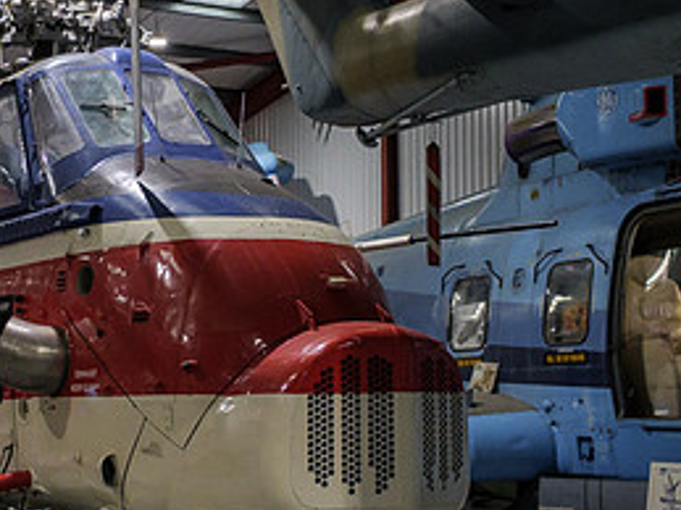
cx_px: 76
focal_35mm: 75
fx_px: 1475
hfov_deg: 25.3
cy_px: 307
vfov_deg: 19.6
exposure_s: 1/100
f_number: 3
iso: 1250
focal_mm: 15
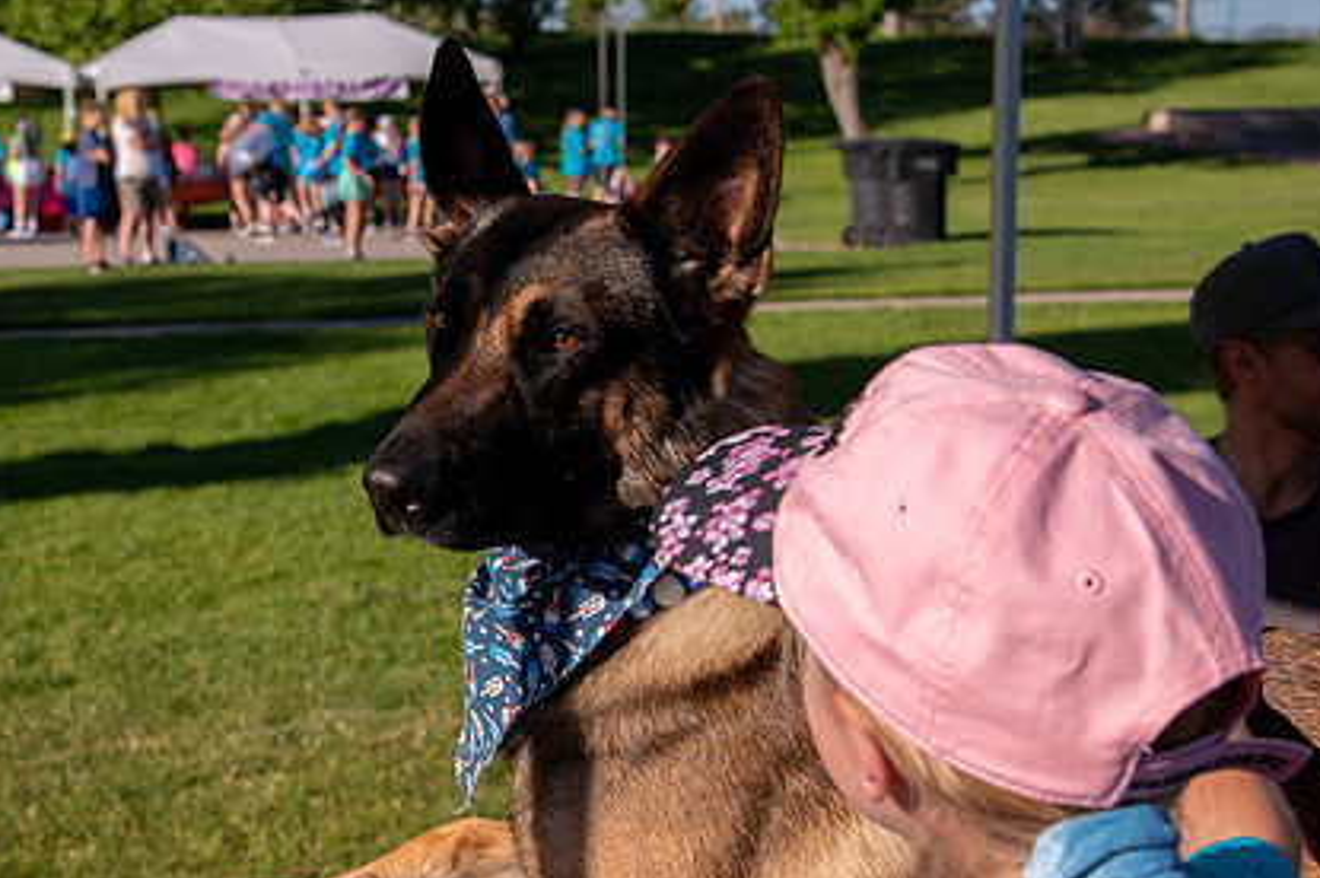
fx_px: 2968
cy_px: 400
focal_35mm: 81
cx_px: 433
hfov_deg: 24.9
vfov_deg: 16.8
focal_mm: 46
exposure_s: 1/3200
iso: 500
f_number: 7.1
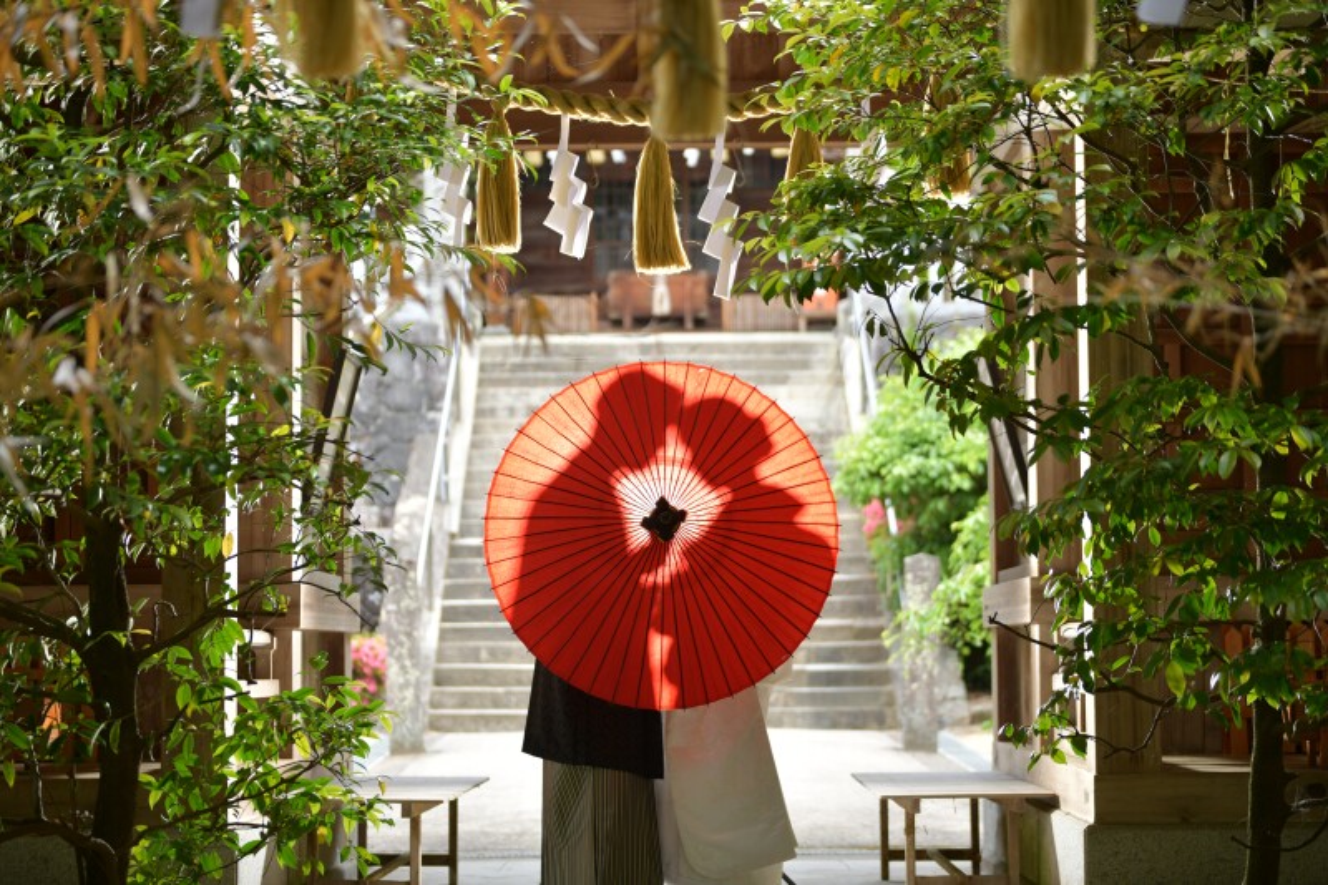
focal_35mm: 80
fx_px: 2950
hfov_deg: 25.4
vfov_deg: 17.1
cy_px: 442
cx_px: 664
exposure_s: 1/200
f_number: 7.1
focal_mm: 80
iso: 100
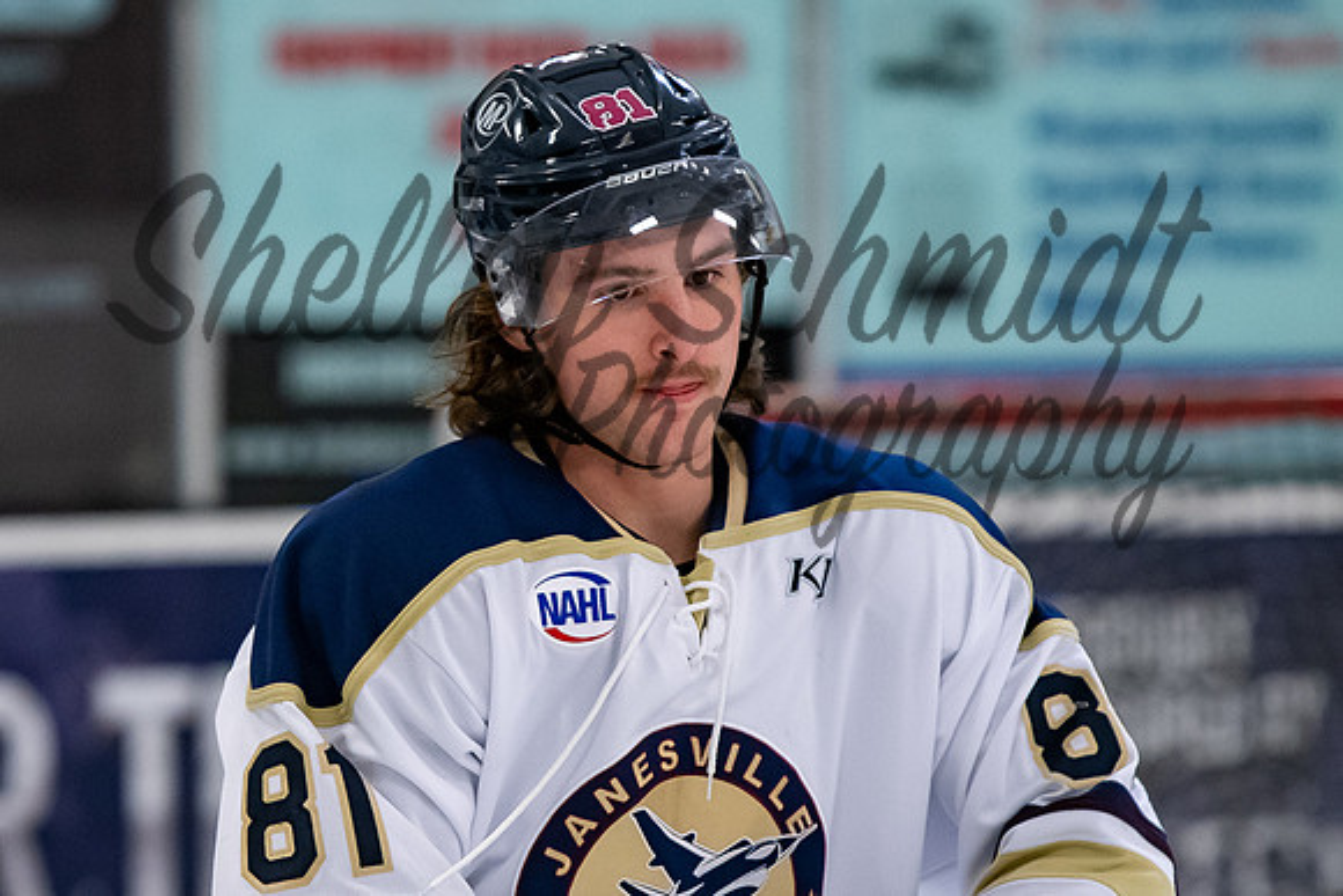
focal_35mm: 464
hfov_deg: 4.4
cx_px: 308
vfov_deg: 3.0
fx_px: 17309
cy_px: 460
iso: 2000
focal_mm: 200
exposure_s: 1/800
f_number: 3.5
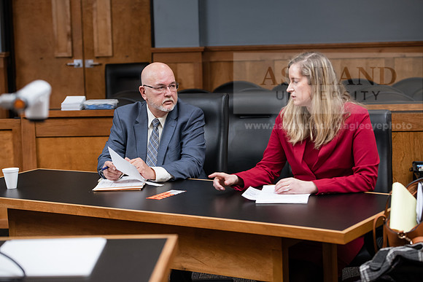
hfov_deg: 23.6
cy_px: 141
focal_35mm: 86
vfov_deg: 15.9
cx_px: 212
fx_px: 1011
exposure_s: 1/200
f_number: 4
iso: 1000
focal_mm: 86
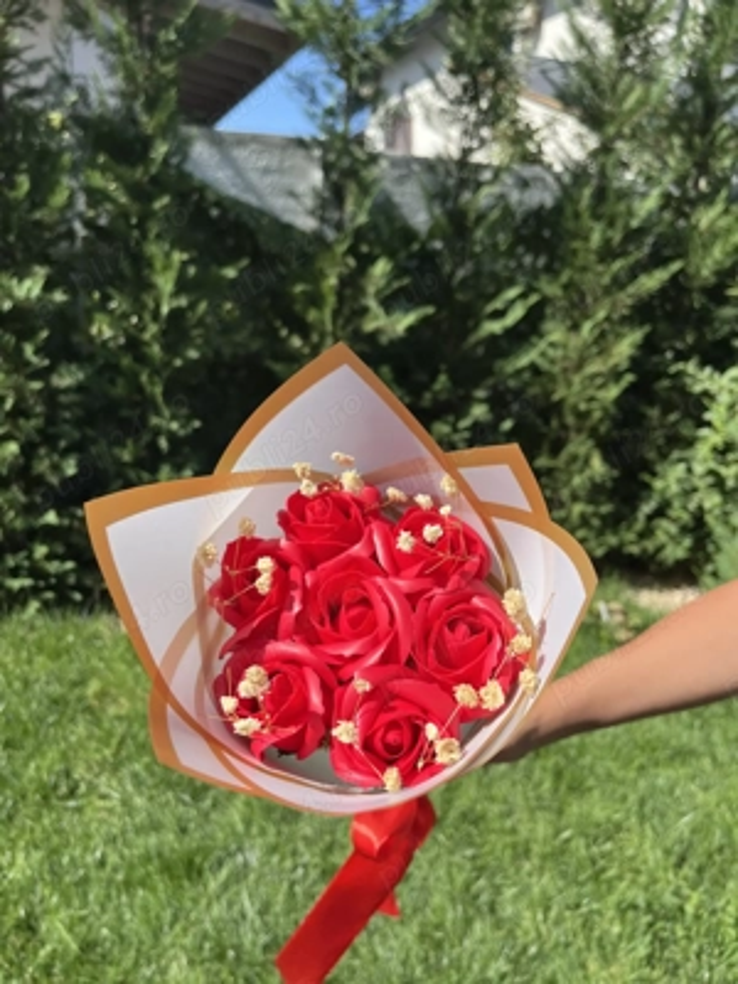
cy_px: 492
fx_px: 739
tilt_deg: -16.7
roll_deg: -3.2
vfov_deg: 67.3
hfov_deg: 53.1
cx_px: 369
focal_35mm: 26
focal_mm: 5.1
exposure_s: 1/1957
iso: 50
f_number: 1.6
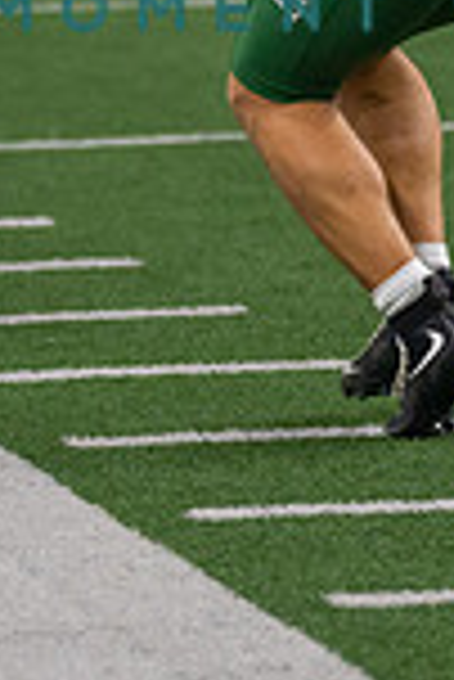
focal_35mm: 444
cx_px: 279
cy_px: -185
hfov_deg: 3.1
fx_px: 8379
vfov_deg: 4.6
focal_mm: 108
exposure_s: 1/1250
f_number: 2.8
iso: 1600
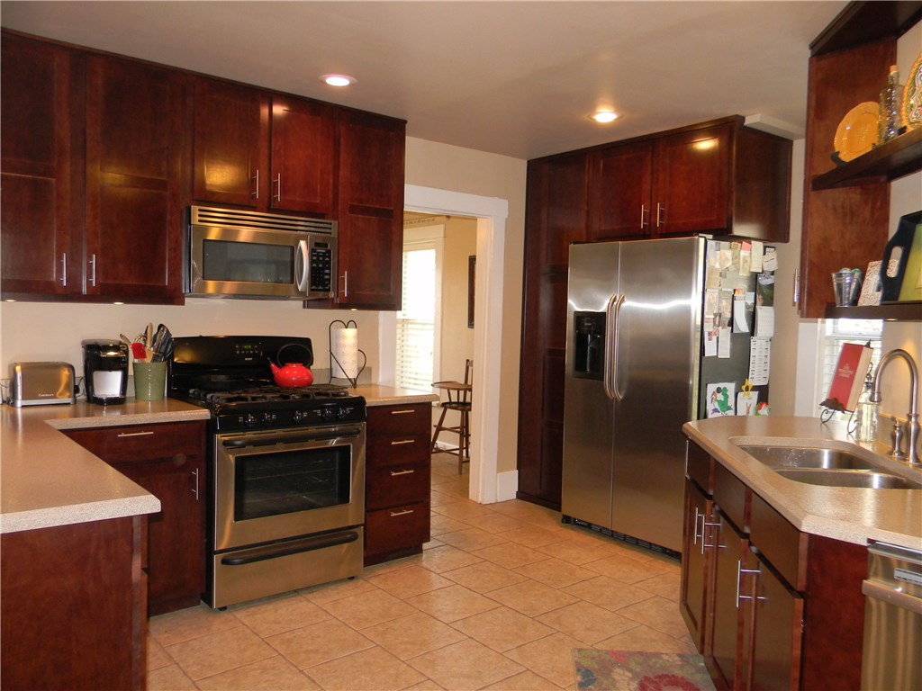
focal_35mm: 28
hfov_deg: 63.4
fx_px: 746
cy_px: 346
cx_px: 461
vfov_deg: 49.7
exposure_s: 1/26
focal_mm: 5
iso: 204
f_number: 3.5
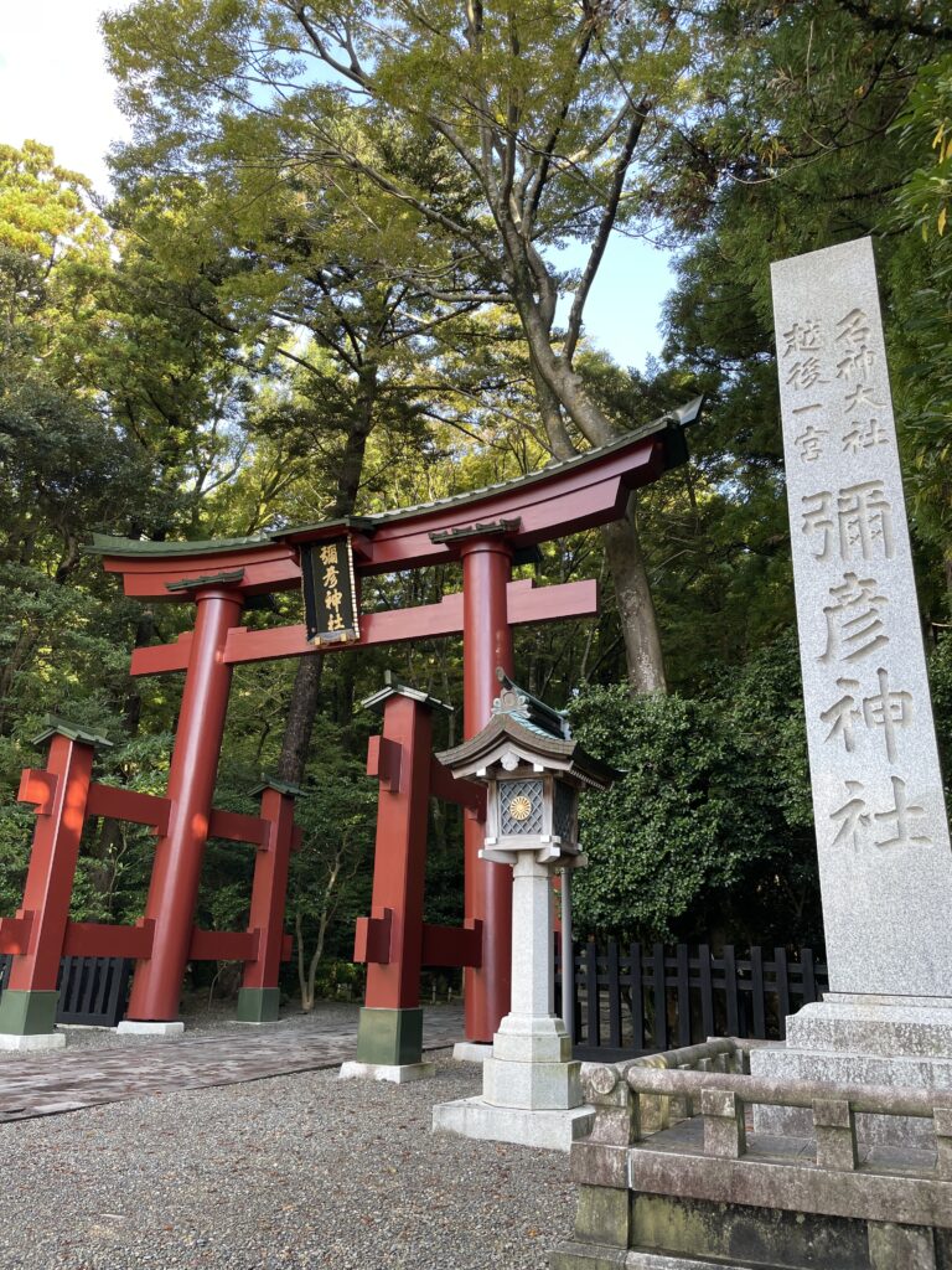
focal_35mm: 26
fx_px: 953
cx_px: 476
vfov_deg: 67.3
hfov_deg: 53.1
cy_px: 635
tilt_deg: +19.8
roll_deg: -1.5
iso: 40
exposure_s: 1/121
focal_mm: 4.2
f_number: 1.6
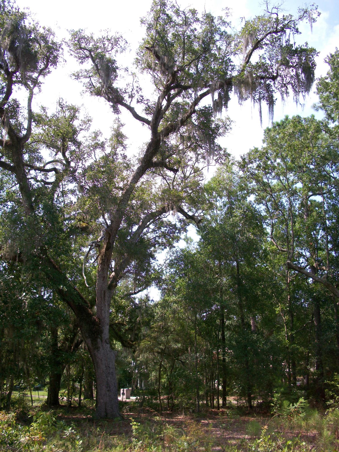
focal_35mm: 35
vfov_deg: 52.6
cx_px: 170
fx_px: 457
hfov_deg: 40.7
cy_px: 226
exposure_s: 1/400
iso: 80
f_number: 3.1
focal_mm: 6.3
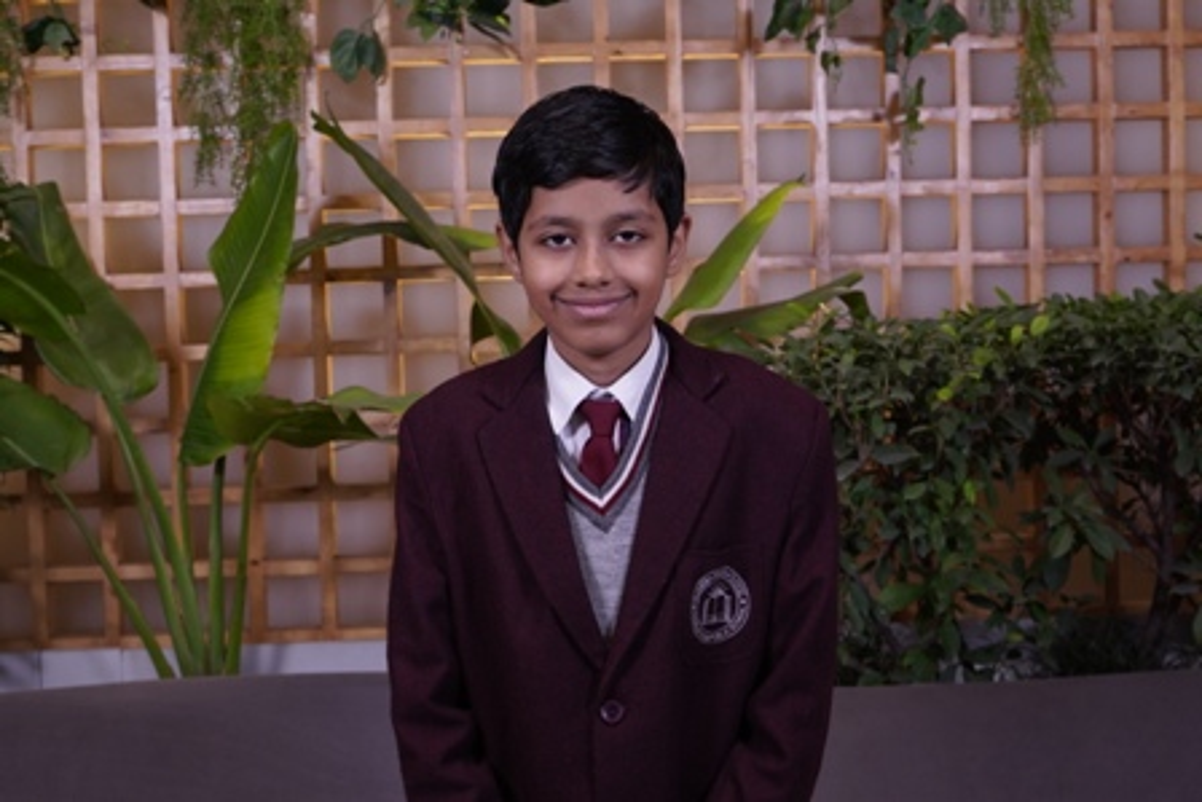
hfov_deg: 40.3
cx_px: 601
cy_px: 401
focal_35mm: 49
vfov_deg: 27.5
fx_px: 1636
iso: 500
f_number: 5
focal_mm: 33
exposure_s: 1/125
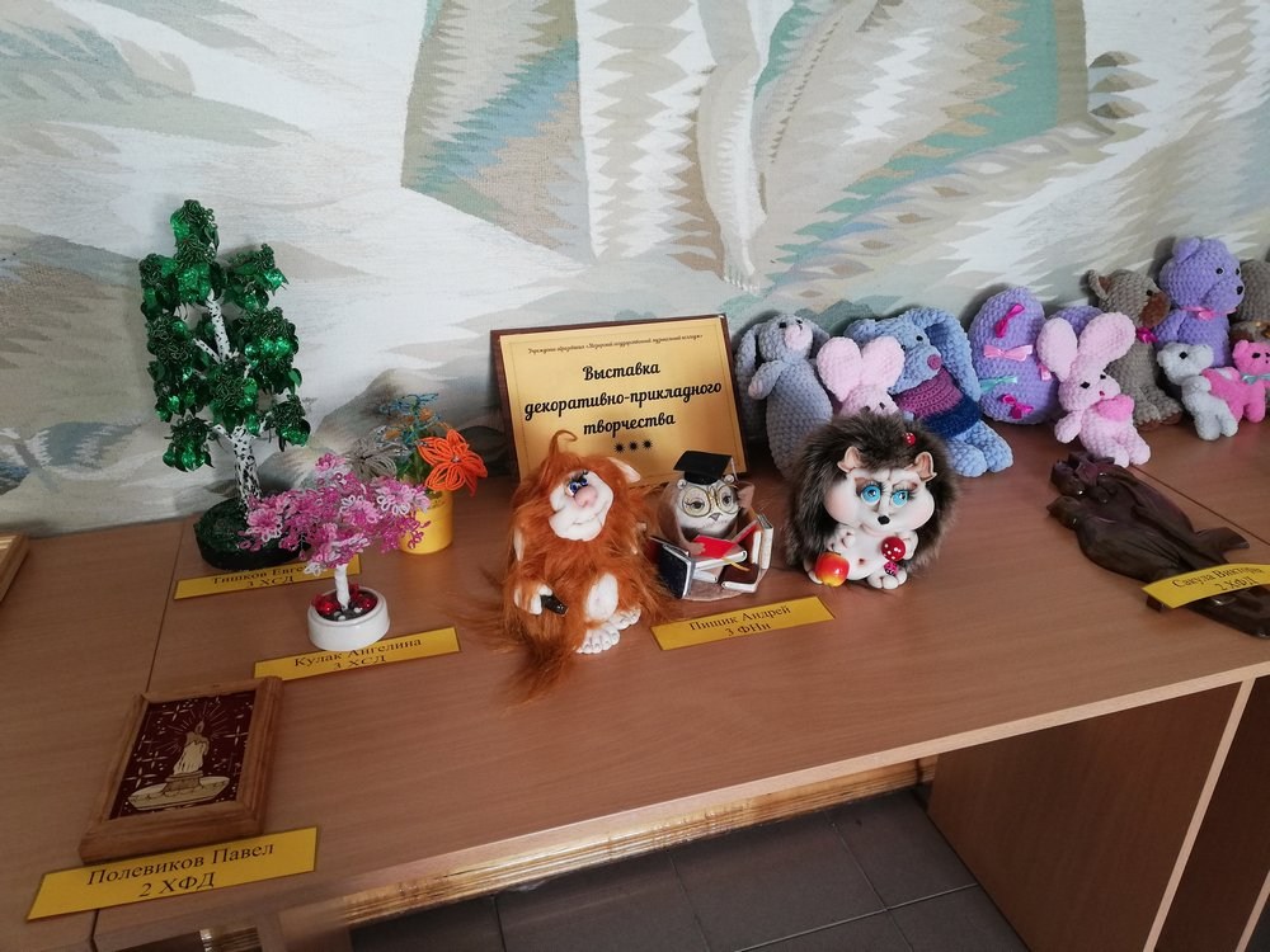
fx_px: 954
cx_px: 635
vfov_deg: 53.1
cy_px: 476
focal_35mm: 26
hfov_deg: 67.3
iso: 160
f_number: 2.2
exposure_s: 1/50
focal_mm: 3.81
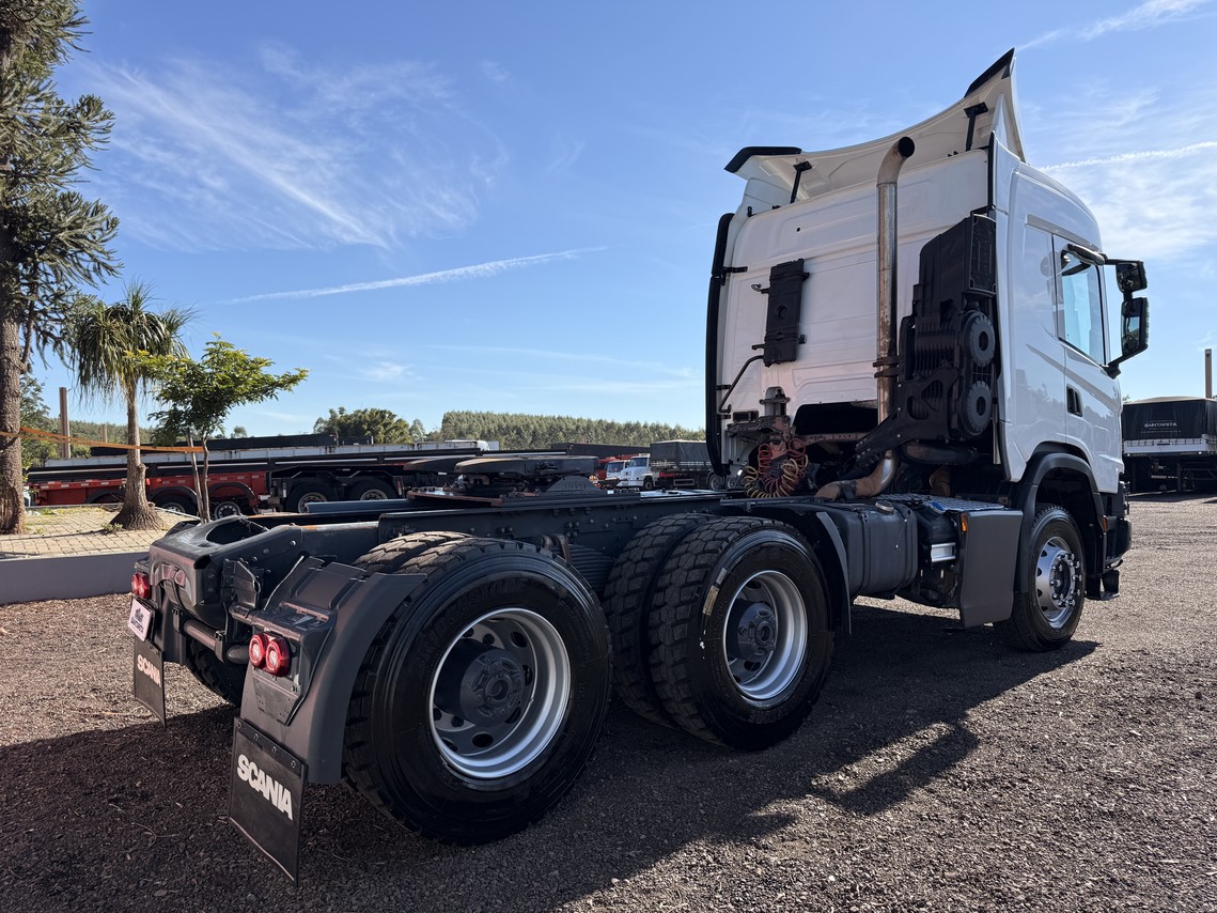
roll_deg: +0.6
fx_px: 844
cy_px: 456
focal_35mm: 24
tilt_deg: +0.8
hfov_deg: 71.6
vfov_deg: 56.8
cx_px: 608
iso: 80
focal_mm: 6.76
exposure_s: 1/3584
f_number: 1.78
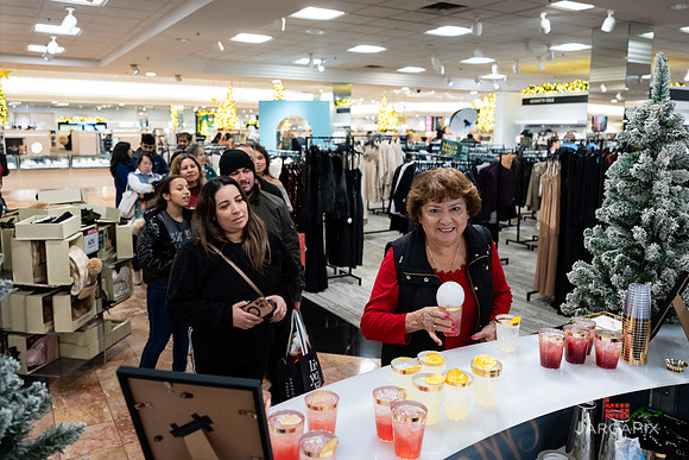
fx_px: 549
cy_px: 205
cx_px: 345
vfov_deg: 45.4
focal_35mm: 29
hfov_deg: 64.2
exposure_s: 1/125
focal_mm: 24
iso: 1000
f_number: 3.2
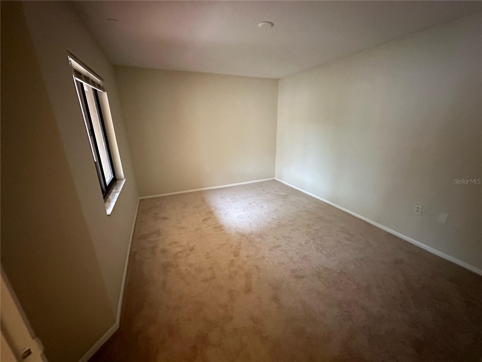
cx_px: 241
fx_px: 195
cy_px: 181
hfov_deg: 102.1
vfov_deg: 85.7
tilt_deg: -17.2
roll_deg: +0.7
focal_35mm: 14
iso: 1250
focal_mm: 2.22
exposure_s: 1/60
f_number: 2.2
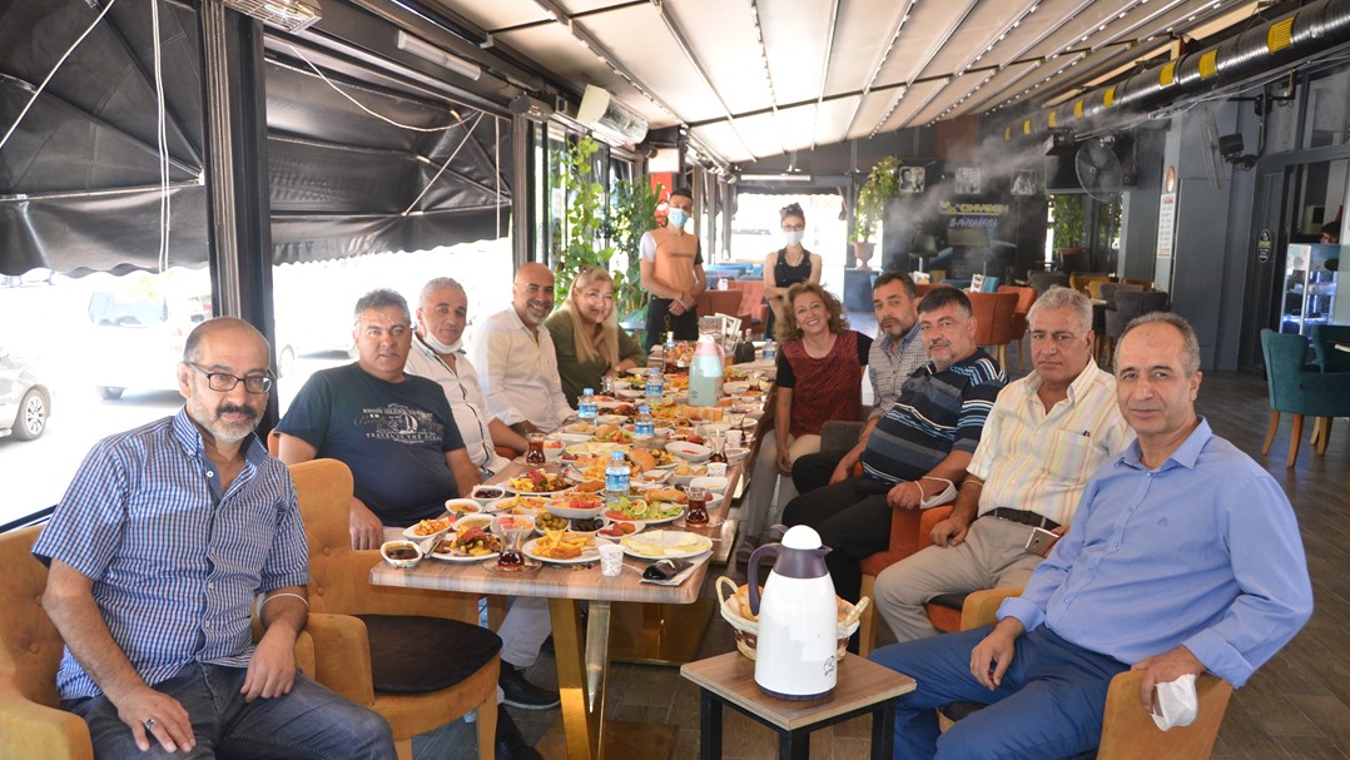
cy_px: 429
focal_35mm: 32
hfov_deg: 61.0
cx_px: 678
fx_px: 1146
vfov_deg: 36.6
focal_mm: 20
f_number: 3.5
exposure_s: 1/100
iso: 400
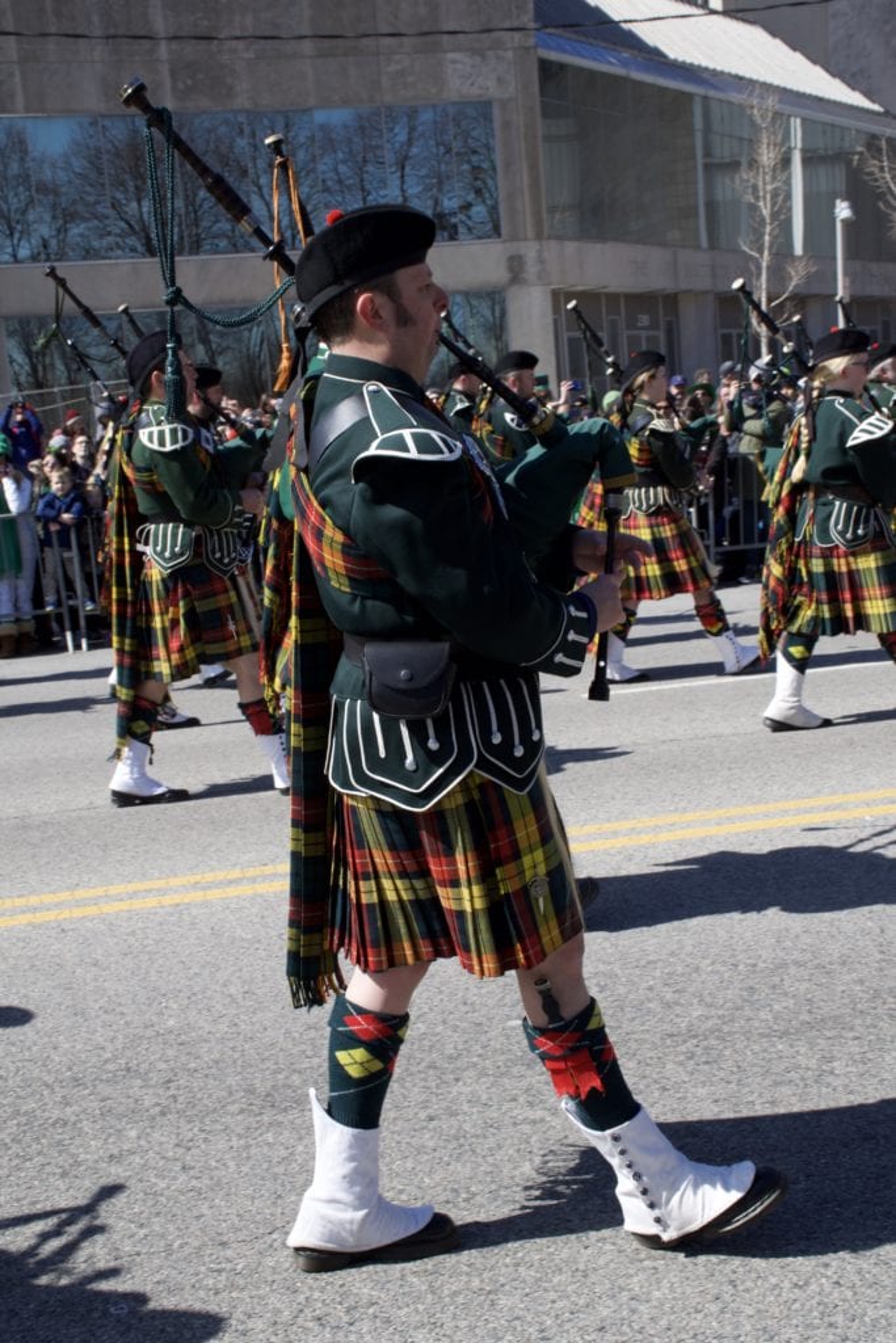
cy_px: 672
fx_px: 1903
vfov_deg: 38.9
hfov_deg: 26.5
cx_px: 448
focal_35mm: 51
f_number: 13
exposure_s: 1/200
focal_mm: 34
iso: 200
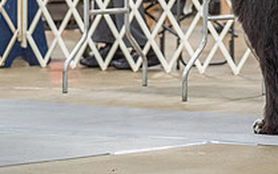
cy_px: -67
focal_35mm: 379
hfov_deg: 5.5
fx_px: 2874
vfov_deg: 3.5
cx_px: 257
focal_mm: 134
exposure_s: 1/160
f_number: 2.8
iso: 2500
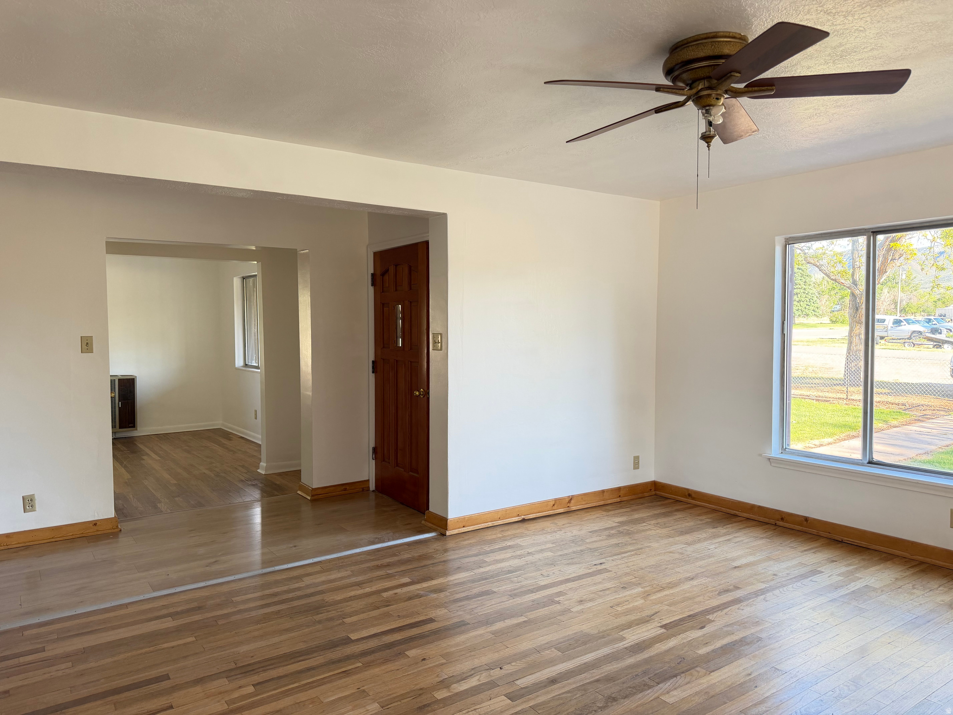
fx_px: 661
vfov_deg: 56.8
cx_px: 476
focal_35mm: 24
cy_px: 358
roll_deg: +1.2
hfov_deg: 71.6
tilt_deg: -2.7
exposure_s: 1/121
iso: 125
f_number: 1.78
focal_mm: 6.76
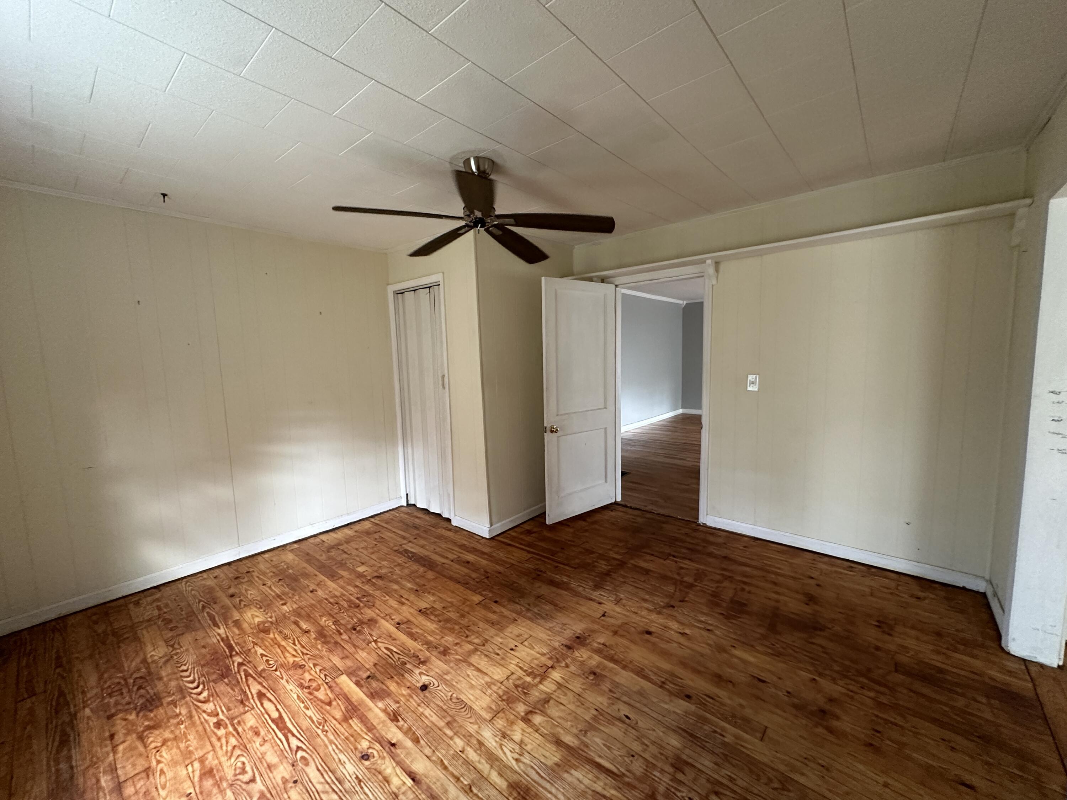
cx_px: 534
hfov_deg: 102.1
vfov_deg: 85.7
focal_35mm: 14
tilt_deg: -6.4
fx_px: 432
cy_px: 400
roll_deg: +1.7
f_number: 2.2
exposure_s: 1/60
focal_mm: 2.22
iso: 400
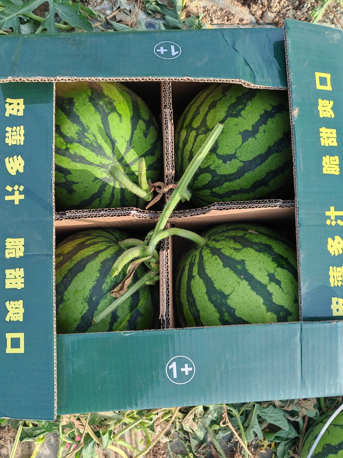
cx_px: 172
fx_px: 357
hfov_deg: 51.3
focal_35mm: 27
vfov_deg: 65.3
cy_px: 229
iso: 50
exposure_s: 1/430
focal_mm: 5.52
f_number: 1.95
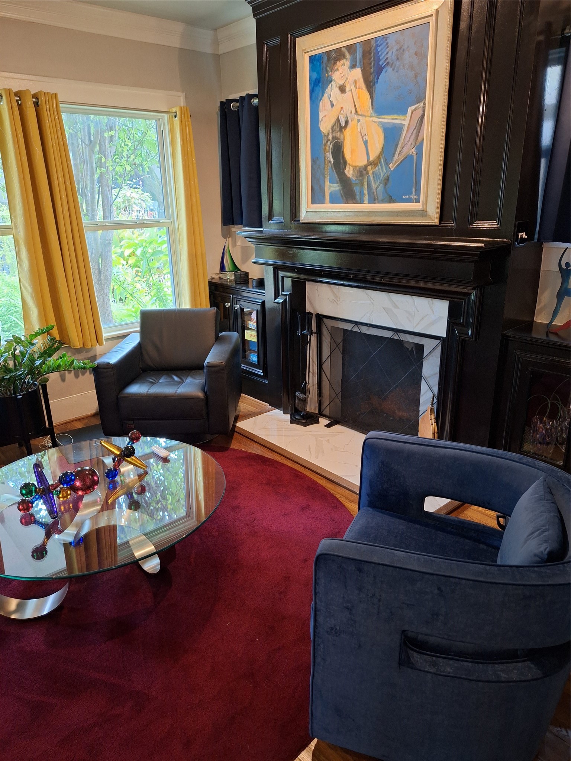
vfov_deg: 73.9
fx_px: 506
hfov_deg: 58.9
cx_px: 286
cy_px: 380
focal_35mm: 23
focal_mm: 5.54
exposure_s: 1/24
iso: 400
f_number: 1.8
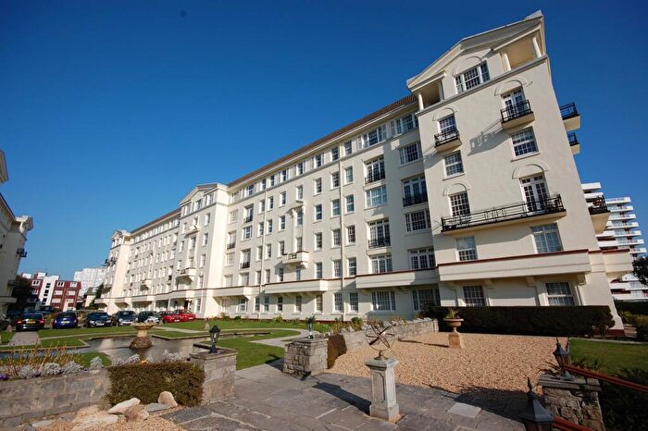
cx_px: 324
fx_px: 270
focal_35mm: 15
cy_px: 216
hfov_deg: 100.4
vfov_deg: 77.3
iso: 200
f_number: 10
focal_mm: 10
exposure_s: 1/400
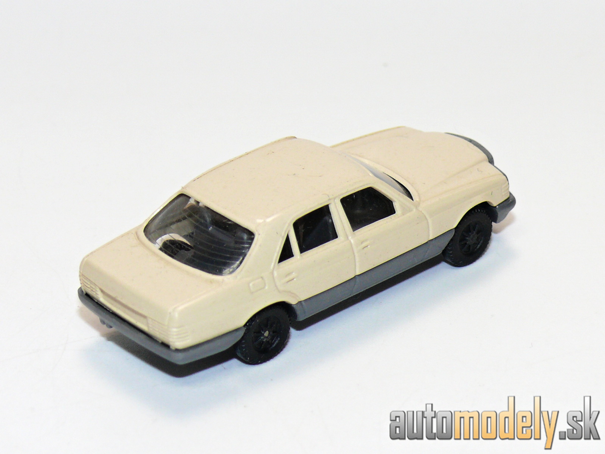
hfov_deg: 14.4
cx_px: 302
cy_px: 227
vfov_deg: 10.8
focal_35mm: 137
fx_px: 2394
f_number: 4
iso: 100
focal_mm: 16.2
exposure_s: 1/30
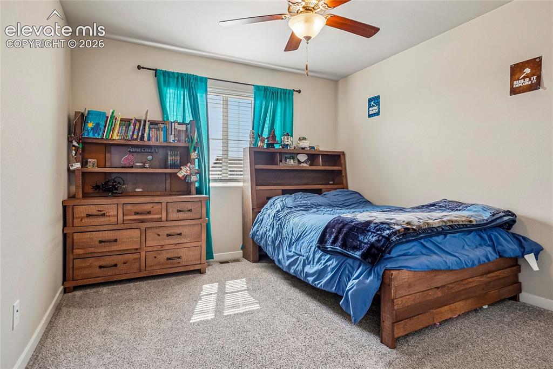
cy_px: 184
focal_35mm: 18
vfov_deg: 67.3
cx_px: 276
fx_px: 276
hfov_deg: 90.0
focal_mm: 12
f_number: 8
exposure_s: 1/20
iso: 400
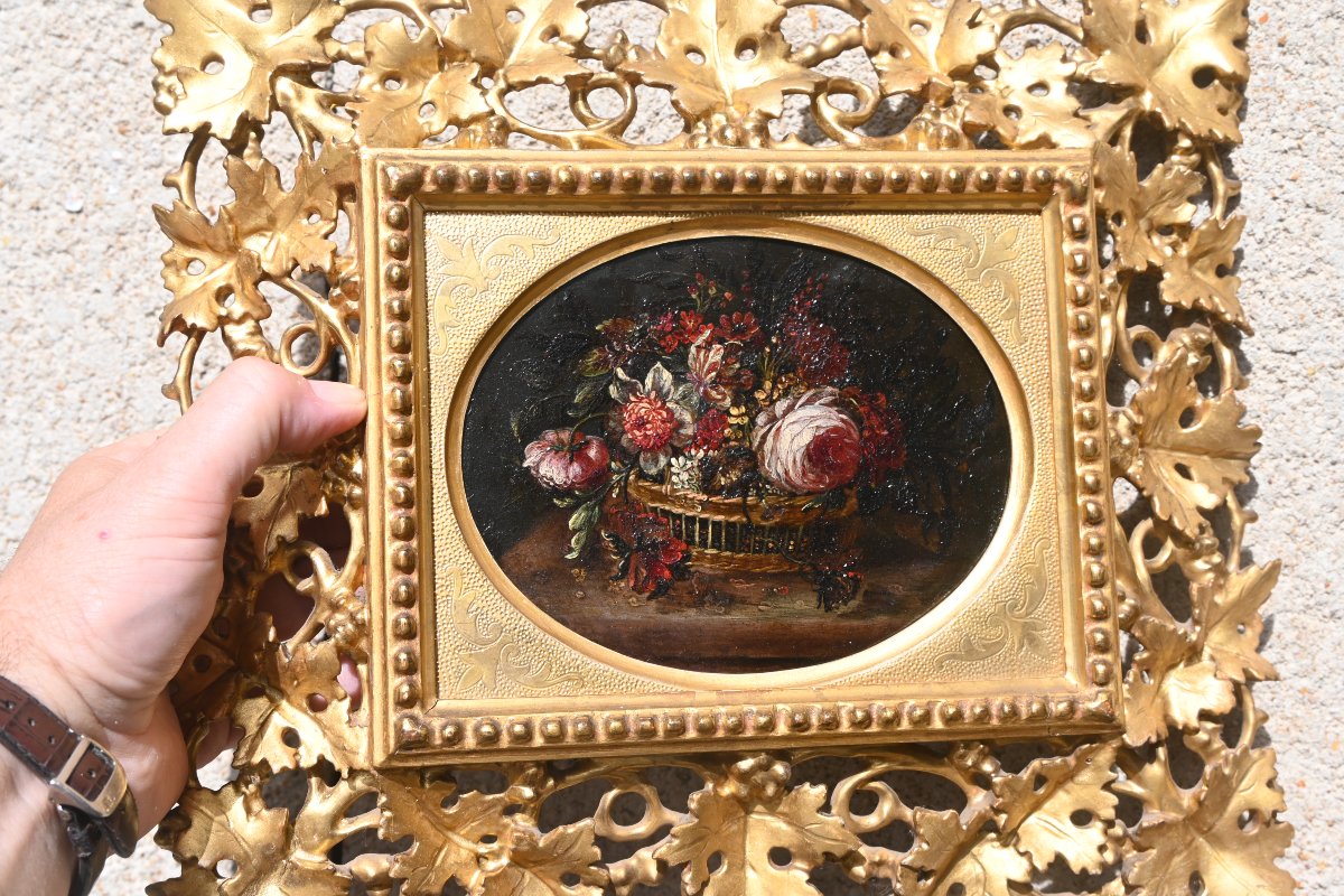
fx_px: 1876
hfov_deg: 39.4
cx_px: 672
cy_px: 448
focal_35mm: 50
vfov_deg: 26.9
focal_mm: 33.5
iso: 100
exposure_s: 1/320
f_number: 7.1
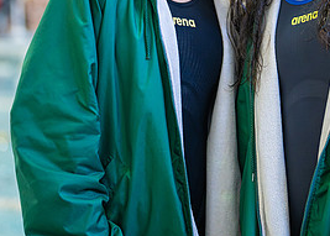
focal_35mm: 125
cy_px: -12
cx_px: 258
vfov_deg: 11.4
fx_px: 1172
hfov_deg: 15.9
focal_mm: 50
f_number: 1.2
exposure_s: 1/500
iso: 640
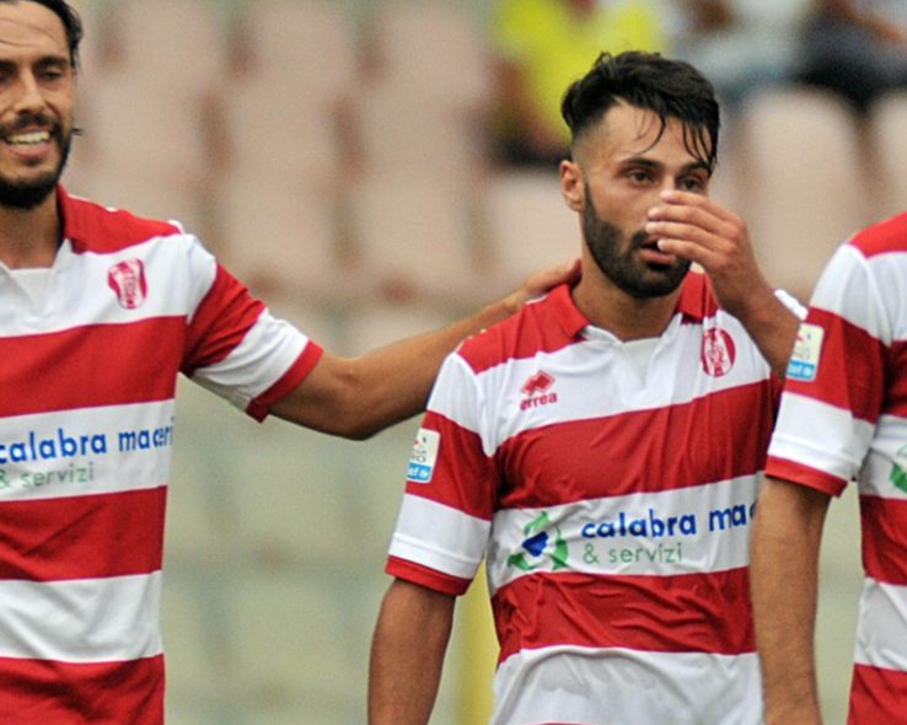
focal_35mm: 494
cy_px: 345
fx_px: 13257
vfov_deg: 3.1
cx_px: 334
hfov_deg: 3.9
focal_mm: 270
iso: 640
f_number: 2.8
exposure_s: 1/1000
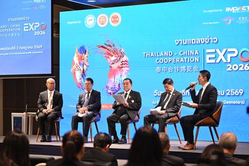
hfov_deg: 23.4
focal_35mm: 87
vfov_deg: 15.7
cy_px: 83
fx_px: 601
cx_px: 124
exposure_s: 1/200
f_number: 3.2
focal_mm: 87
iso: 2500
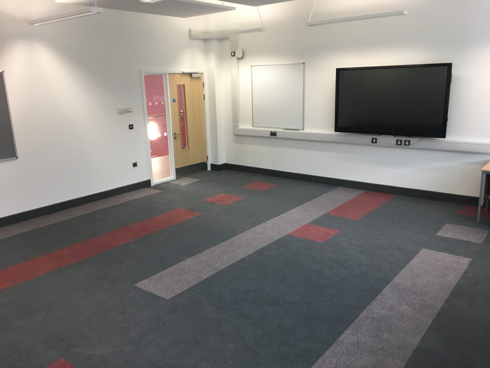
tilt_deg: -12.3
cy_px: 184
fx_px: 411
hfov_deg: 61.7
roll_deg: +1.8
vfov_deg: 48.2
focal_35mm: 29
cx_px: 245
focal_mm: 4.15
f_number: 2.2
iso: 80
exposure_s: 1/33
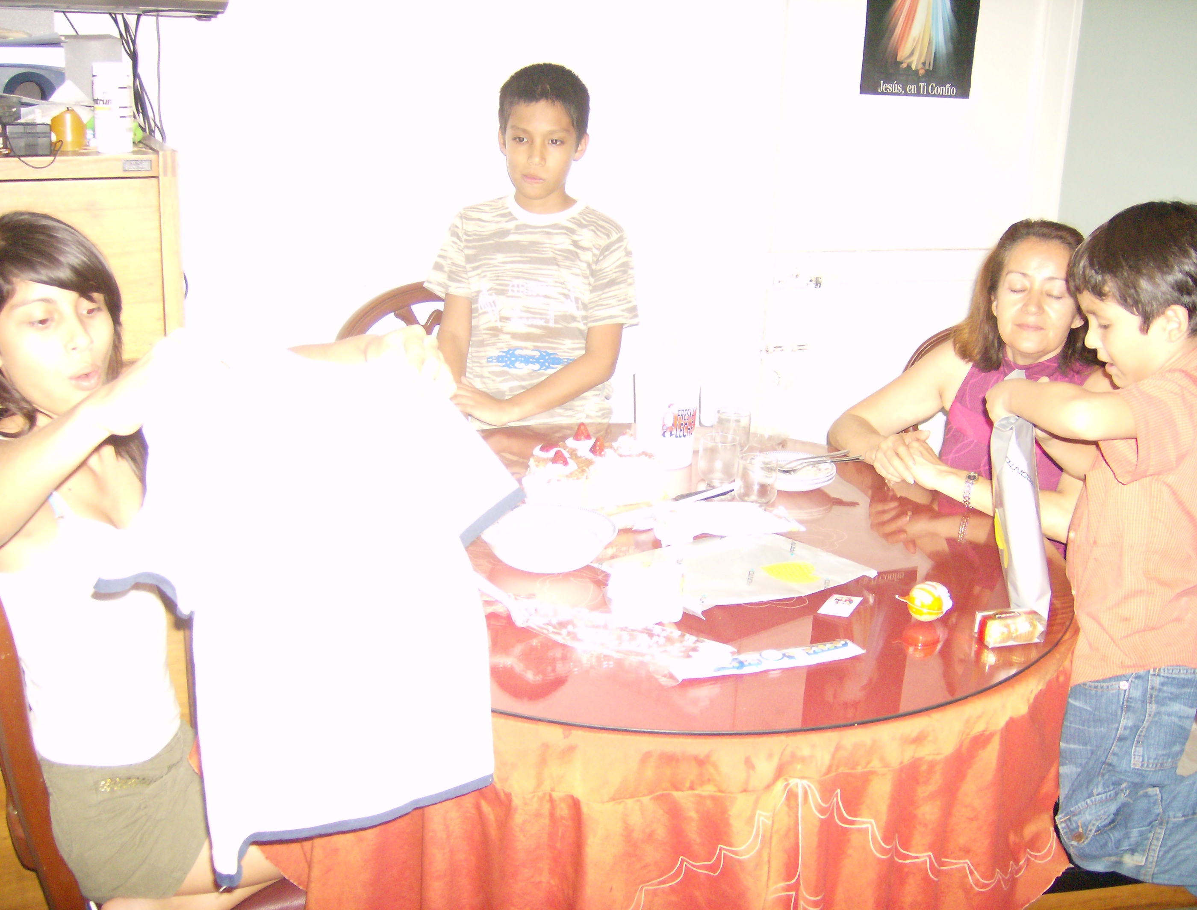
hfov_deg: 51.1
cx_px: 598
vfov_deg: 40.0
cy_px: 455
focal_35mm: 36
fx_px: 1251
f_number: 2.8
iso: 200
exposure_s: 1/60
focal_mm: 6
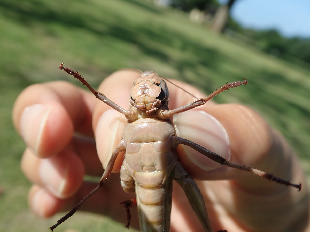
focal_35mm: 30
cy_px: 116
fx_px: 269
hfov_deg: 60.0
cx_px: 155
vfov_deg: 46.8
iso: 100
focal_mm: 5.5
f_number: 3.2
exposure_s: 1/800
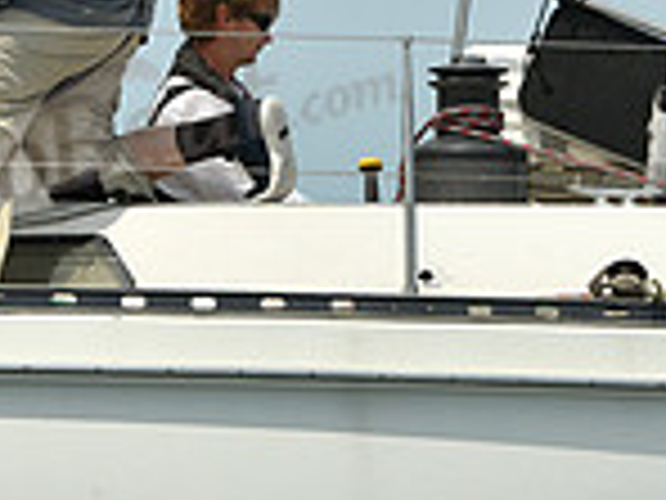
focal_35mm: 423
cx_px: 634
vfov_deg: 3.5
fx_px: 8138
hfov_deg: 4.7
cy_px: 322
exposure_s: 1/1250
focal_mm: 112
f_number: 10
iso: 320
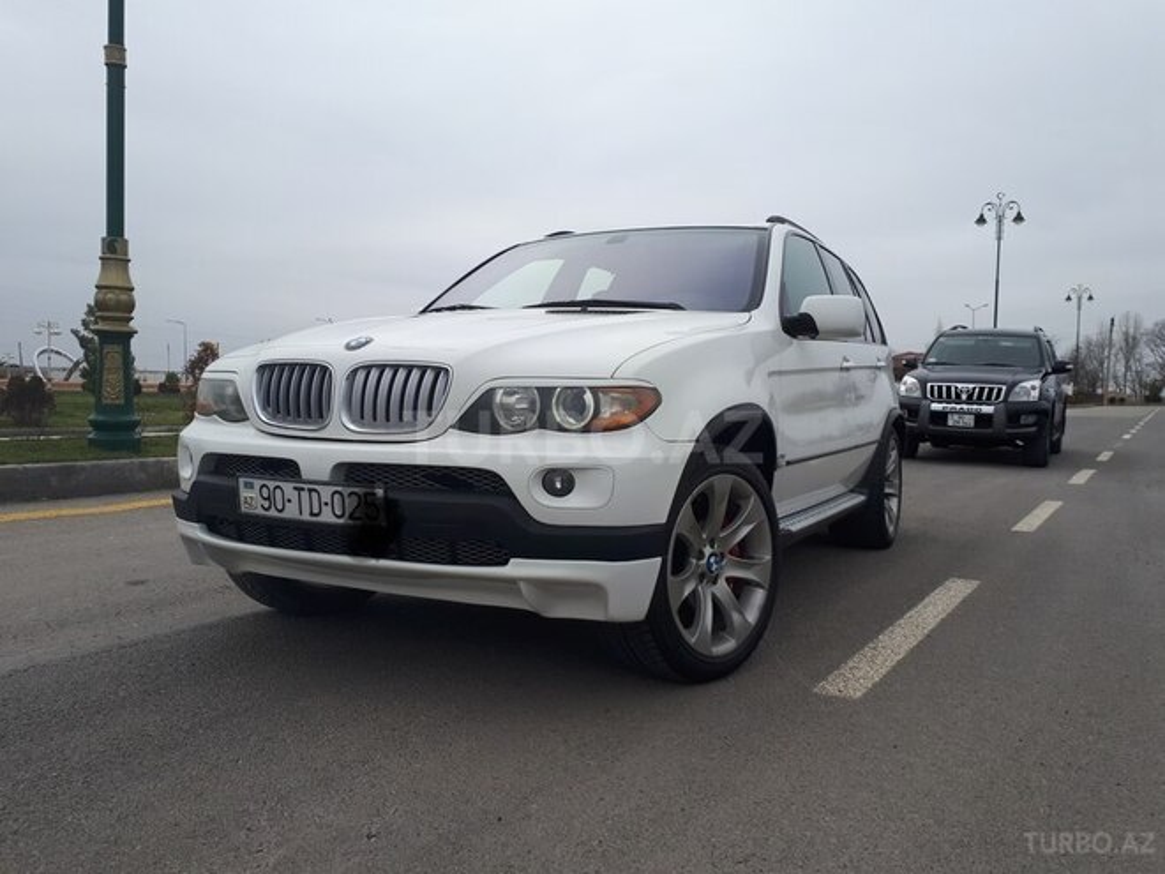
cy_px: 437
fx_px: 909
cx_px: 582
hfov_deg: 65.3
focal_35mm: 27
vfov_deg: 51.4
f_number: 1.9
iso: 40
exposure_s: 1/855
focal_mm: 3.6
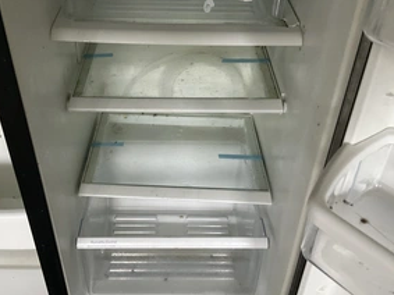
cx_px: 171
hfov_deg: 45.7
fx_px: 466
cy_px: 160
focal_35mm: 41
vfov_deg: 35.1
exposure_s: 1/60
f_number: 1.8
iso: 200
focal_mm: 3
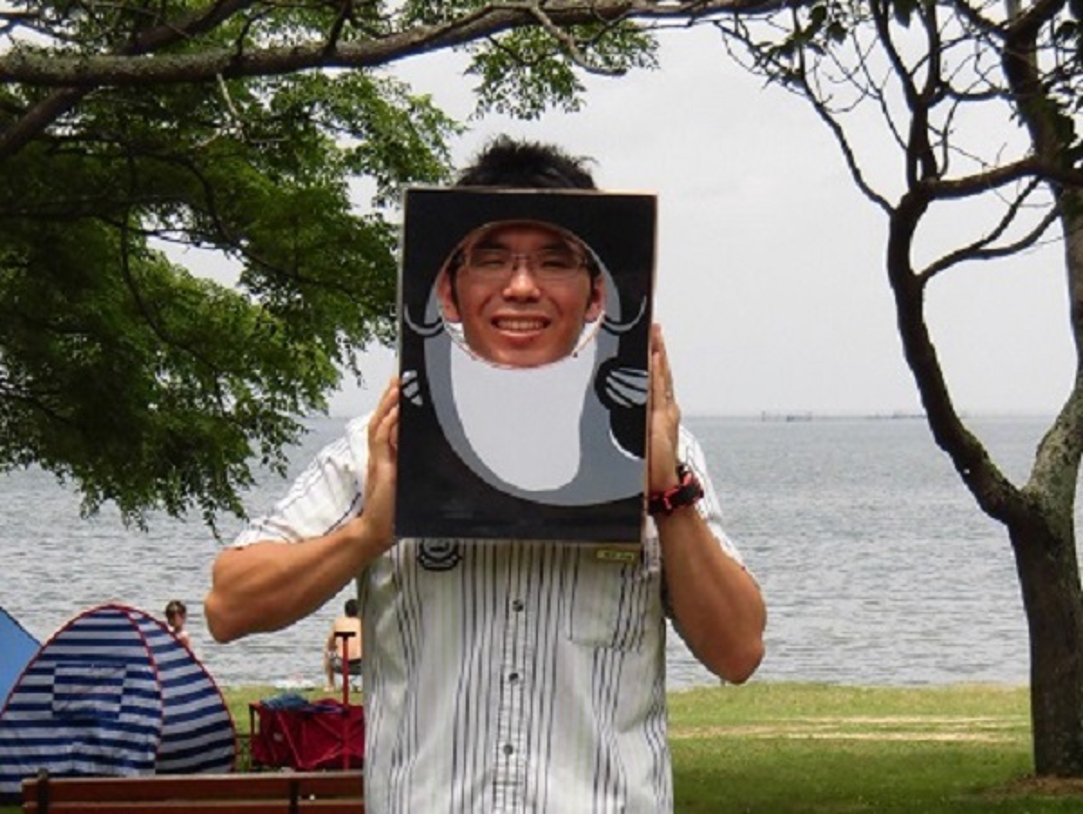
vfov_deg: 18.9
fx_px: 2442
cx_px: 542
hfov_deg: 25.0
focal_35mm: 78
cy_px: 407
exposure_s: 1/500
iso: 100
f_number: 4.5
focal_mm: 14
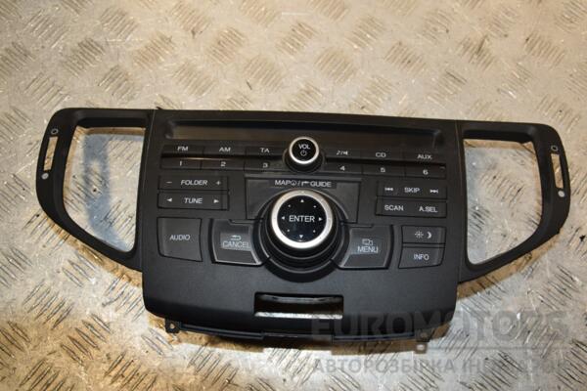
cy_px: 196
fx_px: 611
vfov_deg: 35.5
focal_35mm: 38
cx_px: 294
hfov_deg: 51.3
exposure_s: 1/200
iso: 800
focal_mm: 25
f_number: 9
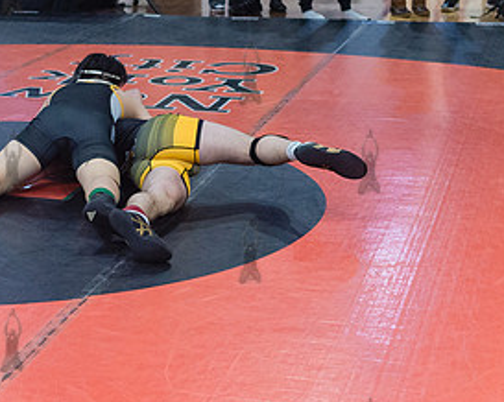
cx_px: 41
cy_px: 246
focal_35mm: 95
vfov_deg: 16.2
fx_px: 1416
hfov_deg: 19.8
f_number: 3.2
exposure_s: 1/250
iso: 4000
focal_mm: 35
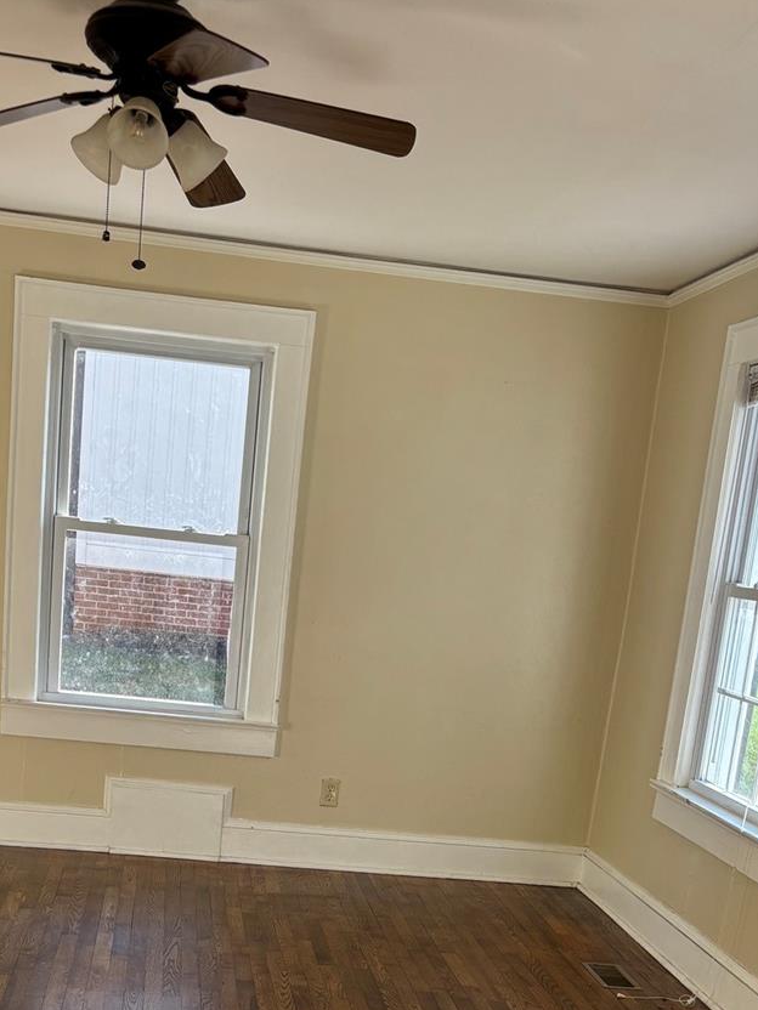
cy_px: 906
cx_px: 329
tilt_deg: -15.2
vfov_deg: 37.2
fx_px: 1401
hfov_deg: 30.2
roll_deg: -6.1
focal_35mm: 48
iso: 40
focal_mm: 5.96
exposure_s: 1/178
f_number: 1.6
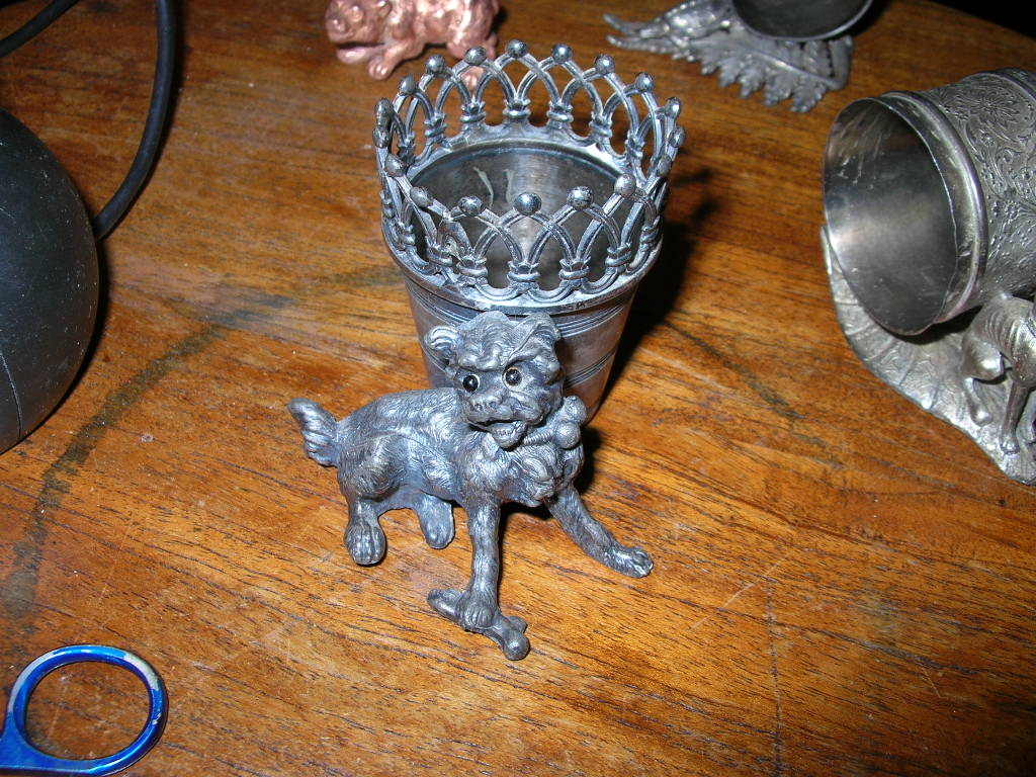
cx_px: 518
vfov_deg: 39.7
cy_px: 388
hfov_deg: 51.4
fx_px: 1077
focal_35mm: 36
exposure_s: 1/60.1
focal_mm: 6
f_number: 3.7
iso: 50
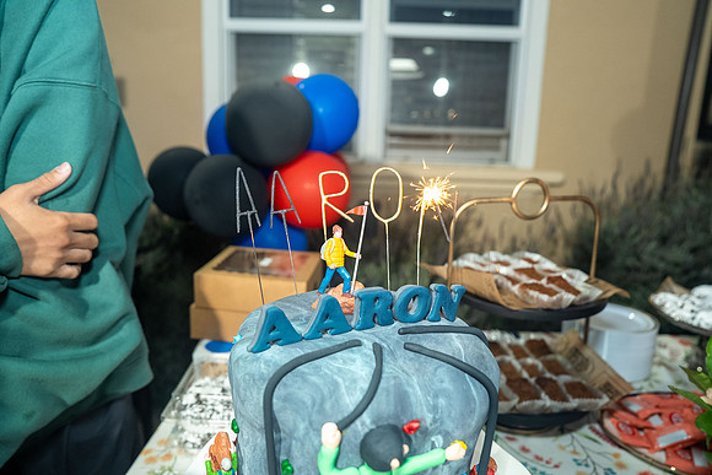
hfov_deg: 71.5
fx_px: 495
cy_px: 238
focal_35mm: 25
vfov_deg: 51.3
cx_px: 356
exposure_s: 1/160
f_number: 3.5
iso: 640
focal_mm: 25
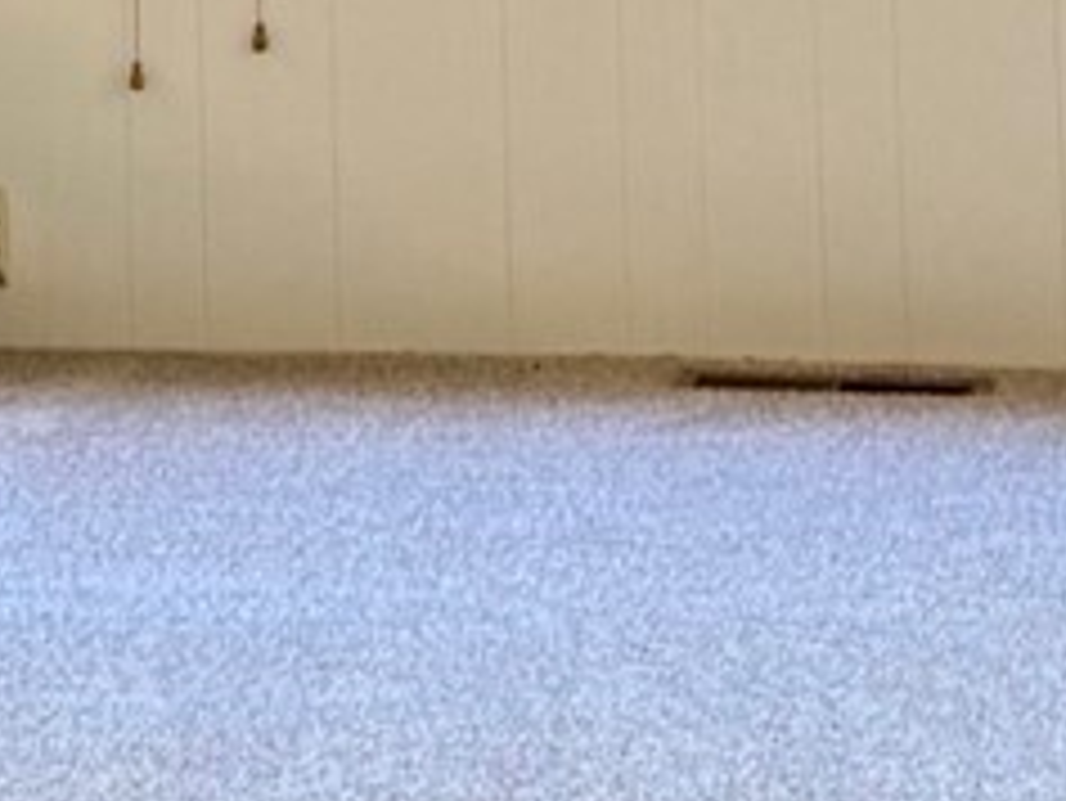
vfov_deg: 8.7
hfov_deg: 12.1
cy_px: -796
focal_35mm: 162
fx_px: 4991
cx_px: 216
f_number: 1.78
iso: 200
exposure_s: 1/87
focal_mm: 6.76
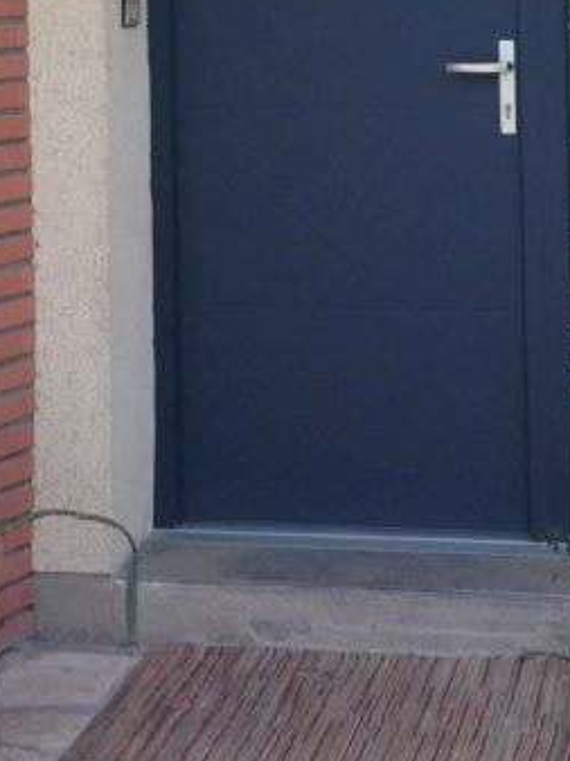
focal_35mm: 100
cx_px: 383
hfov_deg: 14.7
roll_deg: +0.0
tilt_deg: +0.3
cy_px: -97
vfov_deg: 18.8
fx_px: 2198
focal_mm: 4.12
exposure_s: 1/275
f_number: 2.4
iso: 50
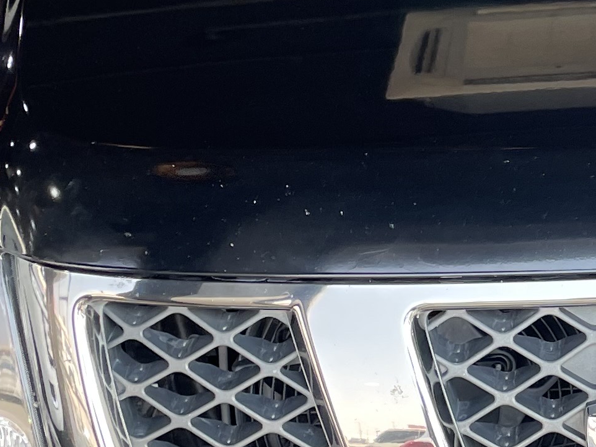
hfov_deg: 17.2
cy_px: 161
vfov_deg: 13.6
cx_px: 711
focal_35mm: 109
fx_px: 1876
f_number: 1.6
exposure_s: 1/157
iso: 32
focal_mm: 4.2
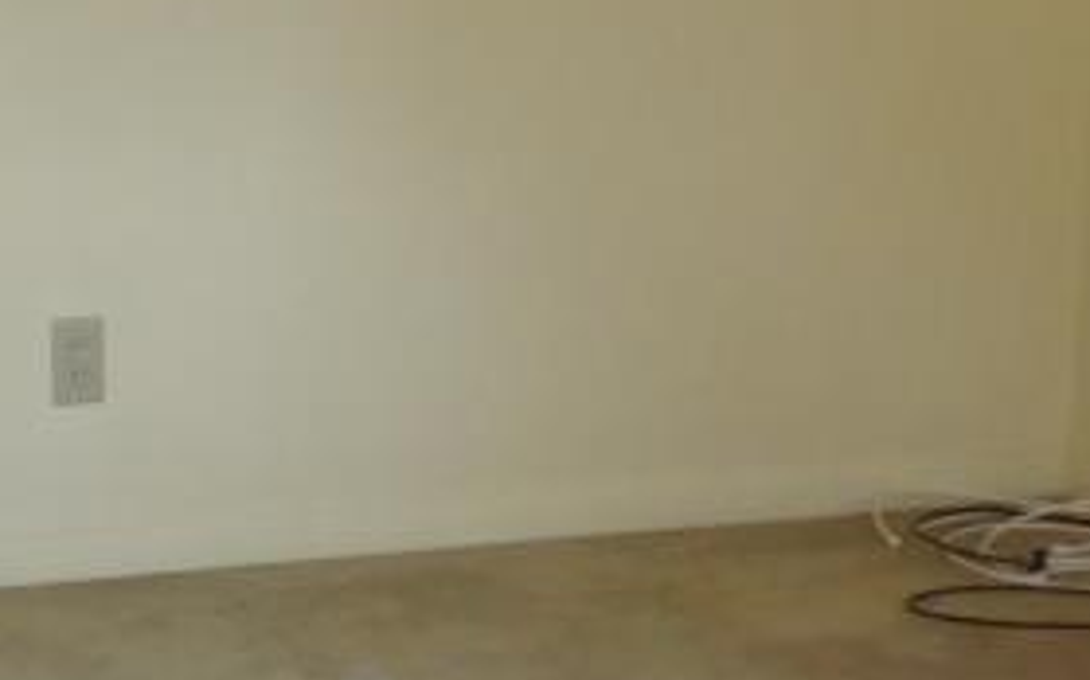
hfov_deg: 15.1
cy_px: 287
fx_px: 4067
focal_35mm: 137
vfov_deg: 9.6
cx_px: 145
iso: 200
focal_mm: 4.3
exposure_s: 1/33
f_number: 3.2
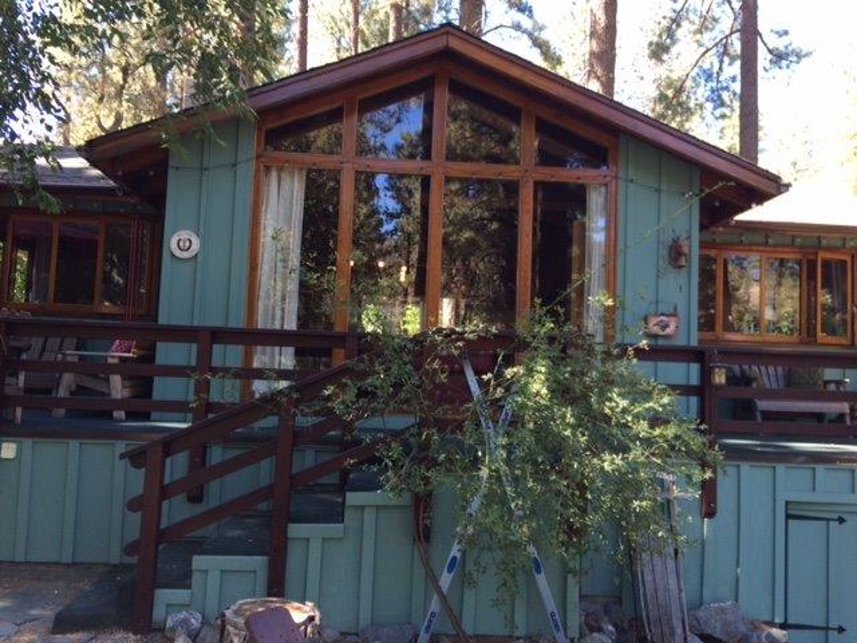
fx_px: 718
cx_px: 428
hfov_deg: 61.7
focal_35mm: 29
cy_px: 322
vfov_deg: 48.2
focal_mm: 4.15
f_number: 2.2
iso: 32
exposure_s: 1/86
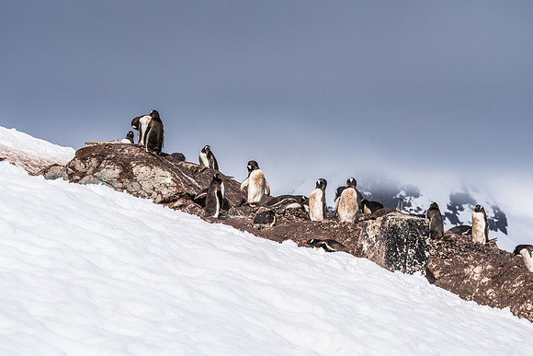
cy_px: 178
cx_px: 266
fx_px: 2962
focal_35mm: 200
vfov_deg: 6.9
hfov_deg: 10.3
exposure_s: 1/1000
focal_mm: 200
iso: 250
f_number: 10
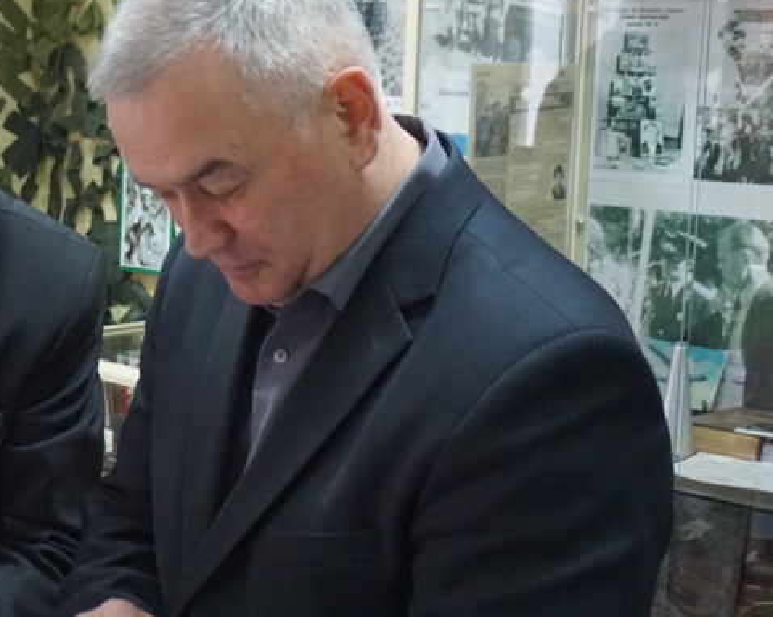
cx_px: -11
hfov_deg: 22.6
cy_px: 280
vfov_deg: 18.9
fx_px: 1852
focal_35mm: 81
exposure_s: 1/100
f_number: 4.5
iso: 3200
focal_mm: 27
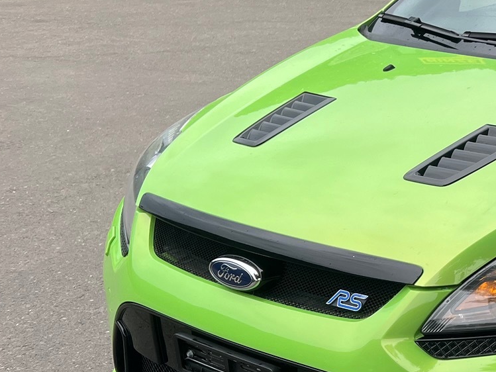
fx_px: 1003
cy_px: 221
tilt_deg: -19.9
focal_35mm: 70
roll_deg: -0.8
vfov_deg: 21.0
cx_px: 626
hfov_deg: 24.6
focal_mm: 5.7
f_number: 1.5
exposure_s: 1/820
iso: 50
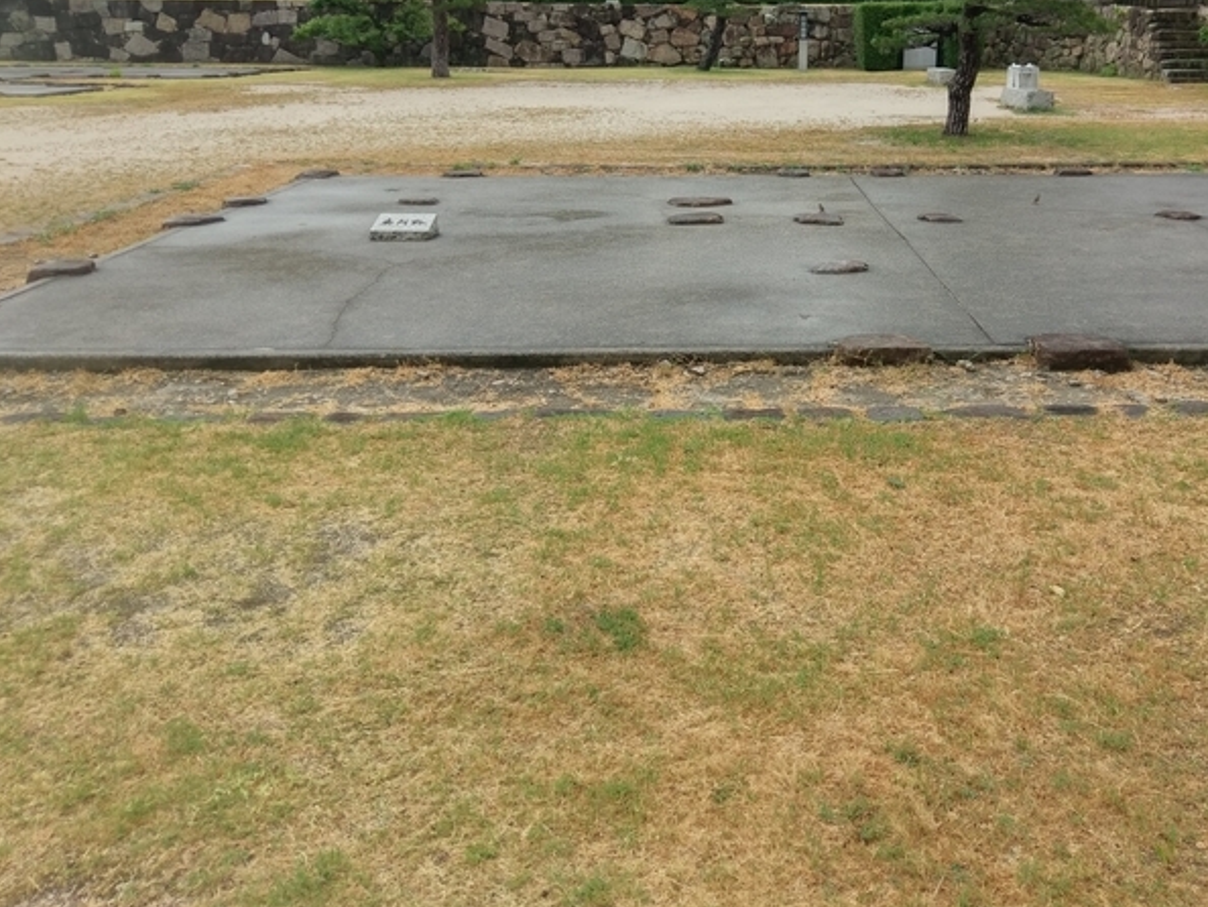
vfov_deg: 40.4
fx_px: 1222
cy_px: 327
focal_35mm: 35
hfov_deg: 52.0
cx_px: 765
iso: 100
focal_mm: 4.58
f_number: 1.8
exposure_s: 1/691
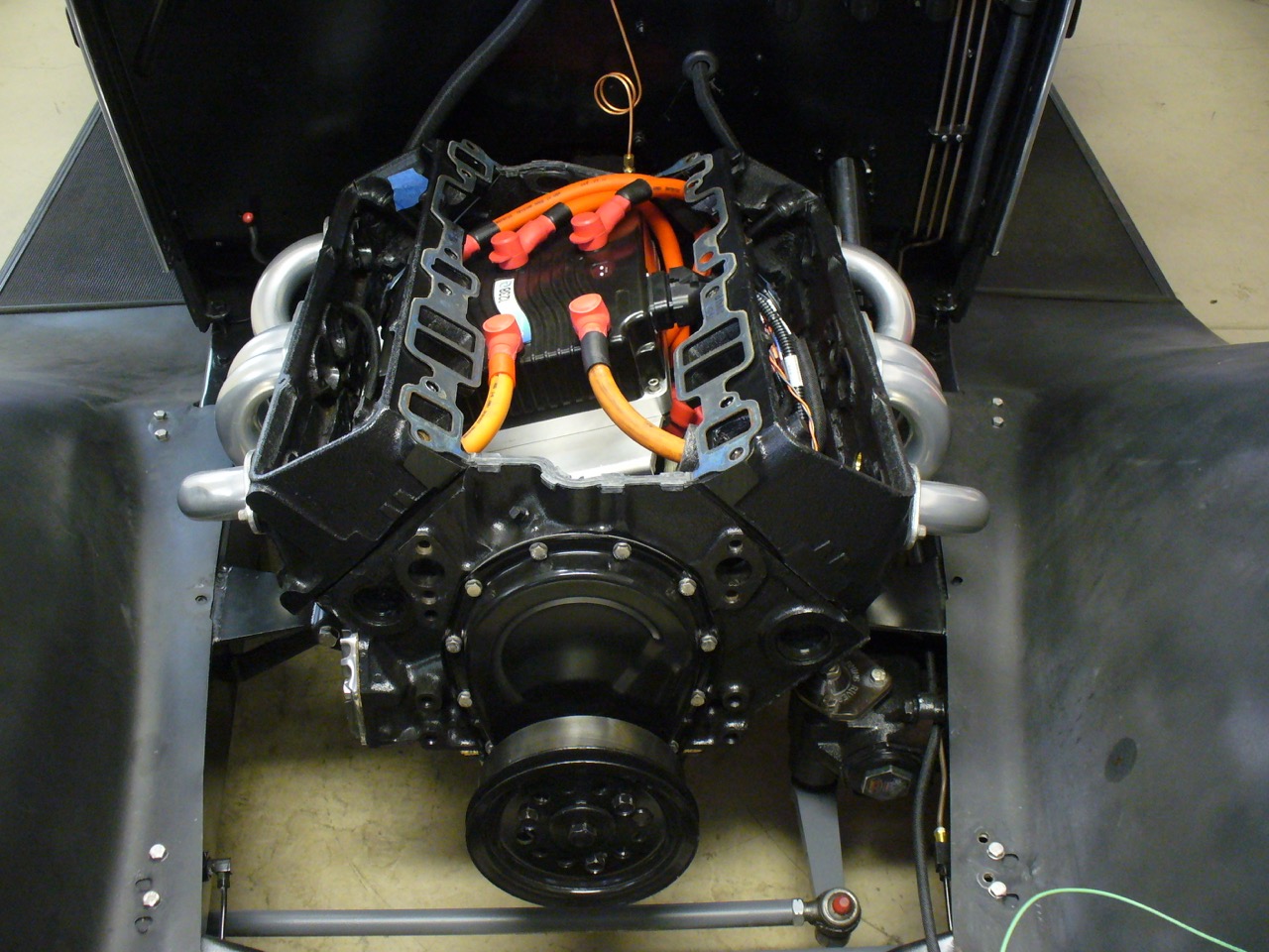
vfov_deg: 38.7
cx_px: 634
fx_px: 1356
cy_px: 476
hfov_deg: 50.1
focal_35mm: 37
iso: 200
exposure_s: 1/8
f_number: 2.8
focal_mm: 6.1
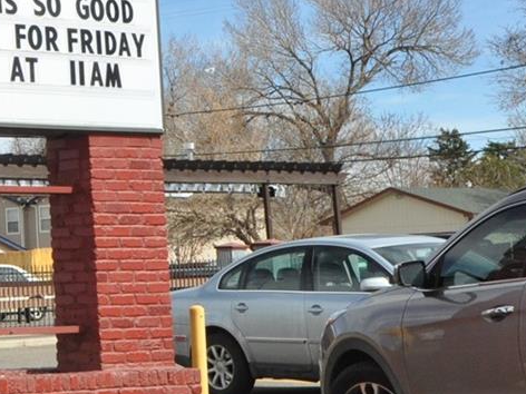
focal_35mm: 103
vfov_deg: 14.2
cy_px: -17
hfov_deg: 16.9
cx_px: -313
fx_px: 1559
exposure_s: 1/800
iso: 800
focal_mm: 21
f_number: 14
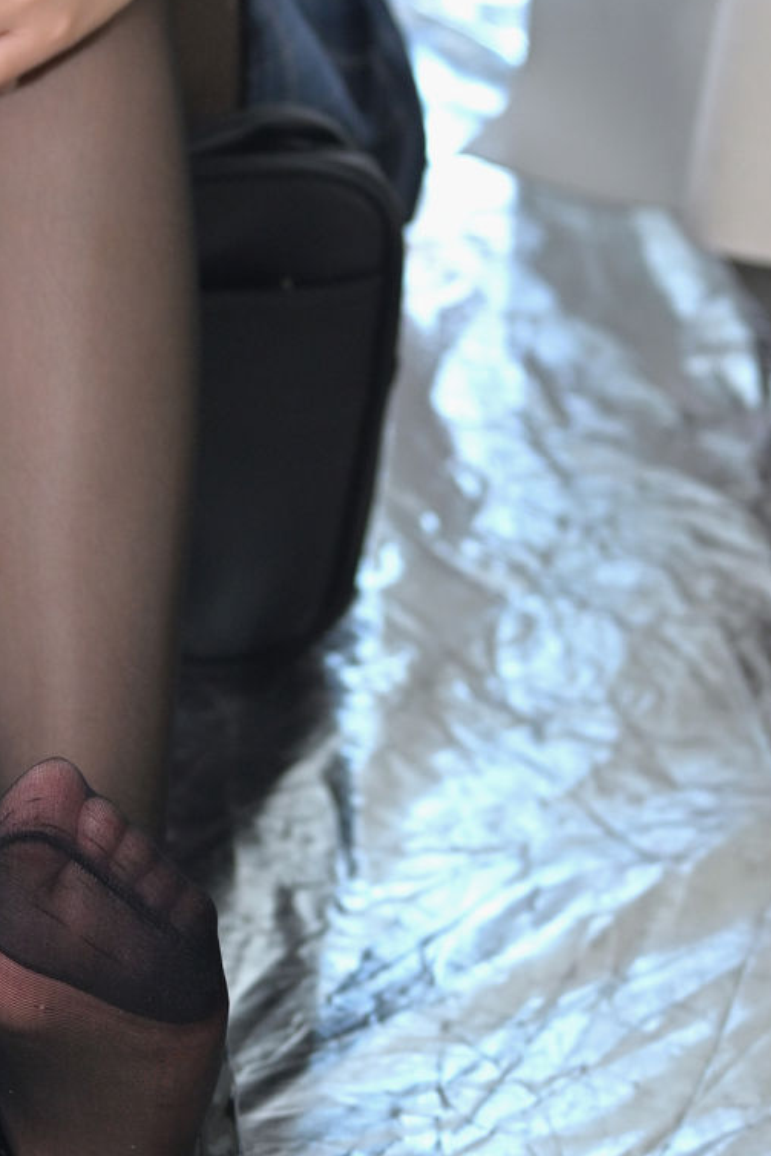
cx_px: -156
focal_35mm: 179
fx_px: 5747
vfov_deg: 11.2
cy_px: -270
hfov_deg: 7.6
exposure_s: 1/100
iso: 720
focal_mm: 50
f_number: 2.5
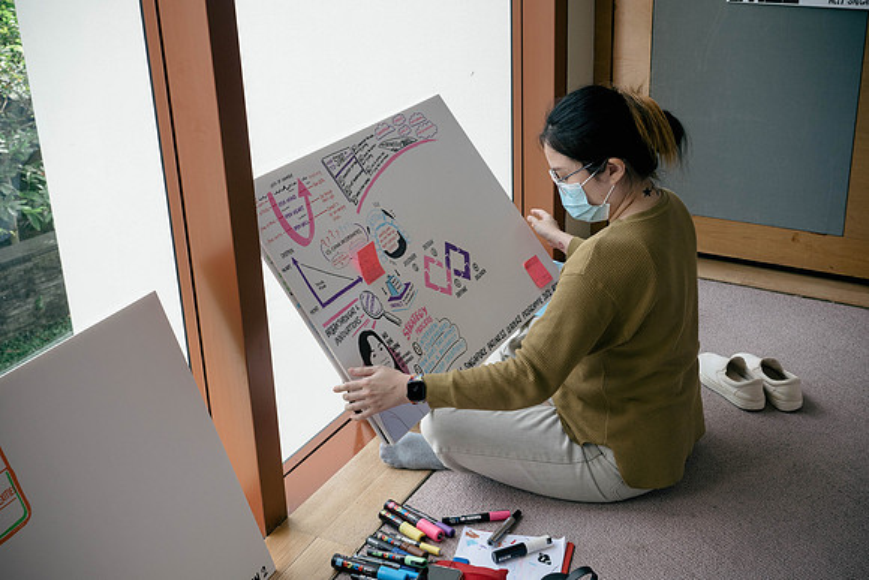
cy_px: 290
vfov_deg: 28.8
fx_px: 1130
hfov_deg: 42.1
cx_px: 434
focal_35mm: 47
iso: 200
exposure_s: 1/200
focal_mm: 22
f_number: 4
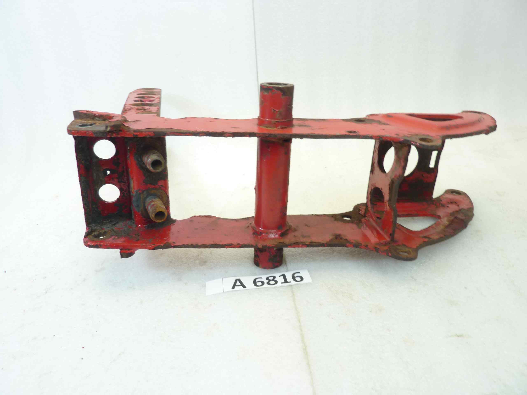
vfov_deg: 54.9
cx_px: 264
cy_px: 198
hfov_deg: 69.4
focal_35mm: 25
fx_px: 381
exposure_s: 1/15
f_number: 3.3
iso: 80
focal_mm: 4.1
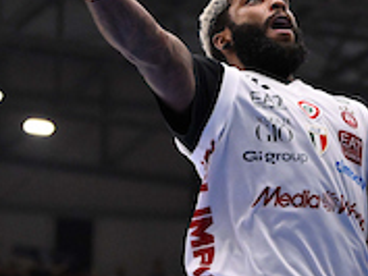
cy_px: 139
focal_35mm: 228
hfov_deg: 8.7
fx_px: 2425
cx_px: 293
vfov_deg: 6.5
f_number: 2.8
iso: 5000
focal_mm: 70
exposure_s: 1/1250
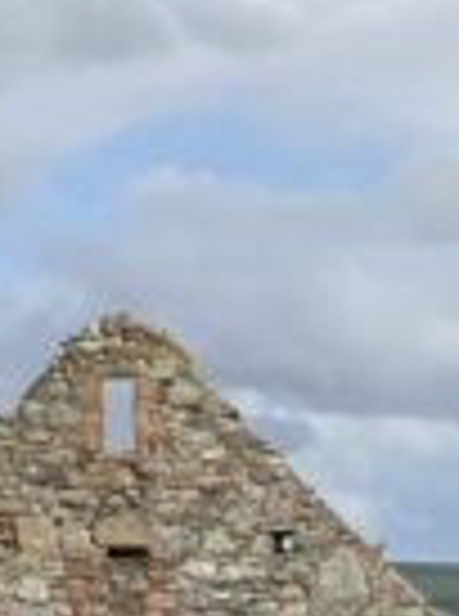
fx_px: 3730
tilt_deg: -1.6
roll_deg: +0.3
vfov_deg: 9.3
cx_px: 796
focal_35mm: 210
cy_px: 832
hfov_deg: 6.9
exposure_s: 1/1946
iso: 32
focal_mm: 3.99
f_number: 1.8
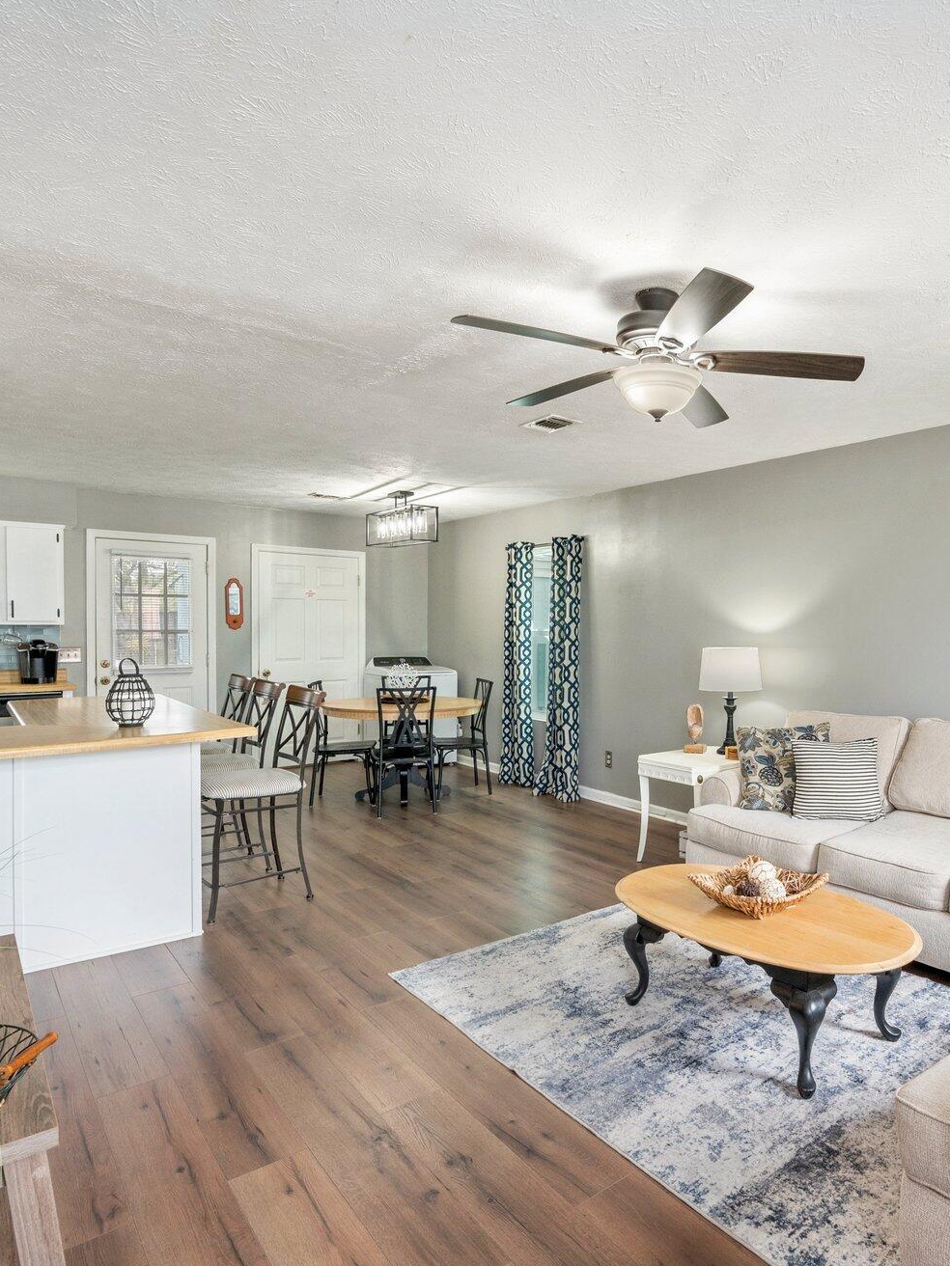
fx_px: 768
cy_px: 644
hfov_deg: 61.2
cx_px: 666
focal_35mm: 21
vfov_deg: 79.0
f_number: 9
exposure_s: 1/30
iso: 640
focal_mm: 14
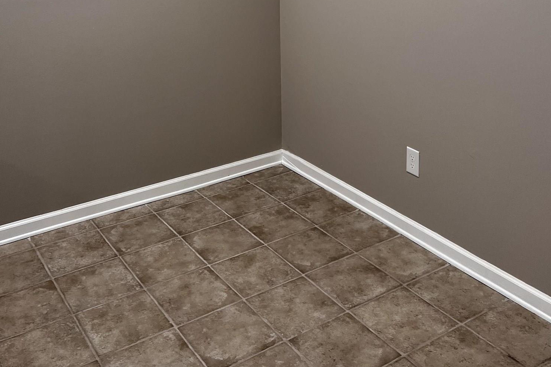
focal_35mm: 42
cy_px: 1
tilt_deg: -8.5
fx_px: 643
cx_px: 265
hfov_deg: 46.4
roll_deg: +2.0
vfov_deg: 29.8
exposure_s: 1/60
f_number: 1.5
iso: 80
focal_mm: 5.7
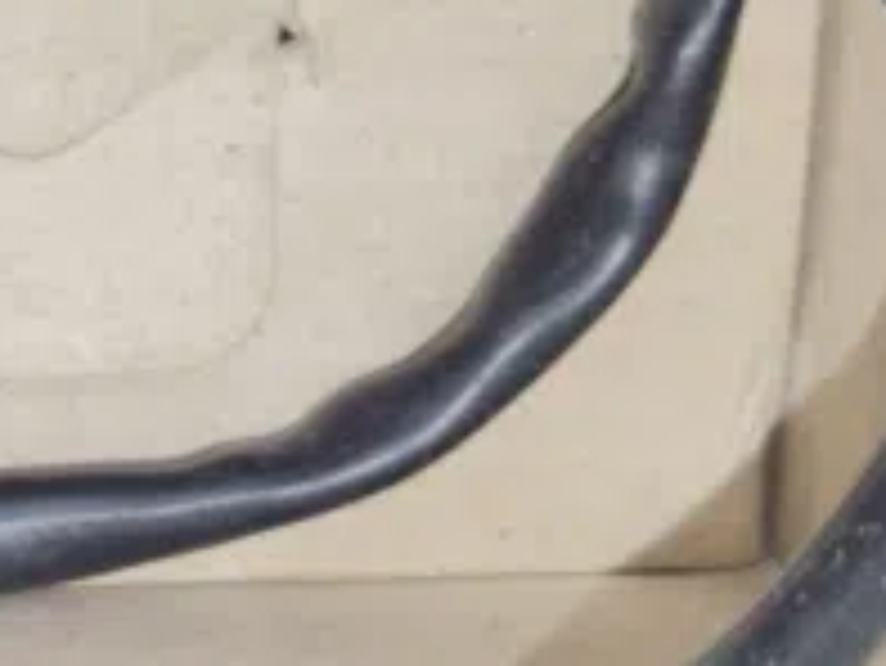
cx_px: -436
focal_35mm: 94
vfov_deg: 15.5
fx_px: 2407
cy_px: 18
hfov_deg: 18.5
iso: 79
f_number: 1.8
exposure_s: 1/60
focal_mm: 4.25
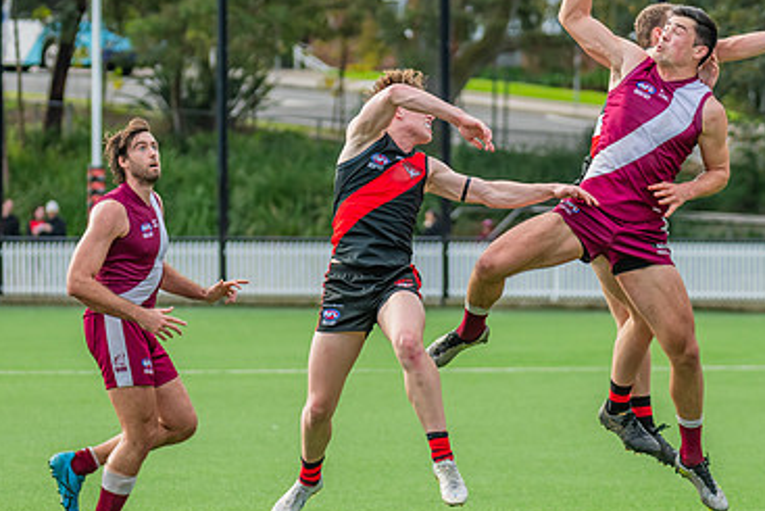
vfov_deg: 4.8
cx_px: 449
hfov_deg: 7.2
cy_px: 279
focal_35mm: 284
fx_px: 6037
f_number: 5
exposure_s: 1/1250
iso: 800
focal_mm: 170
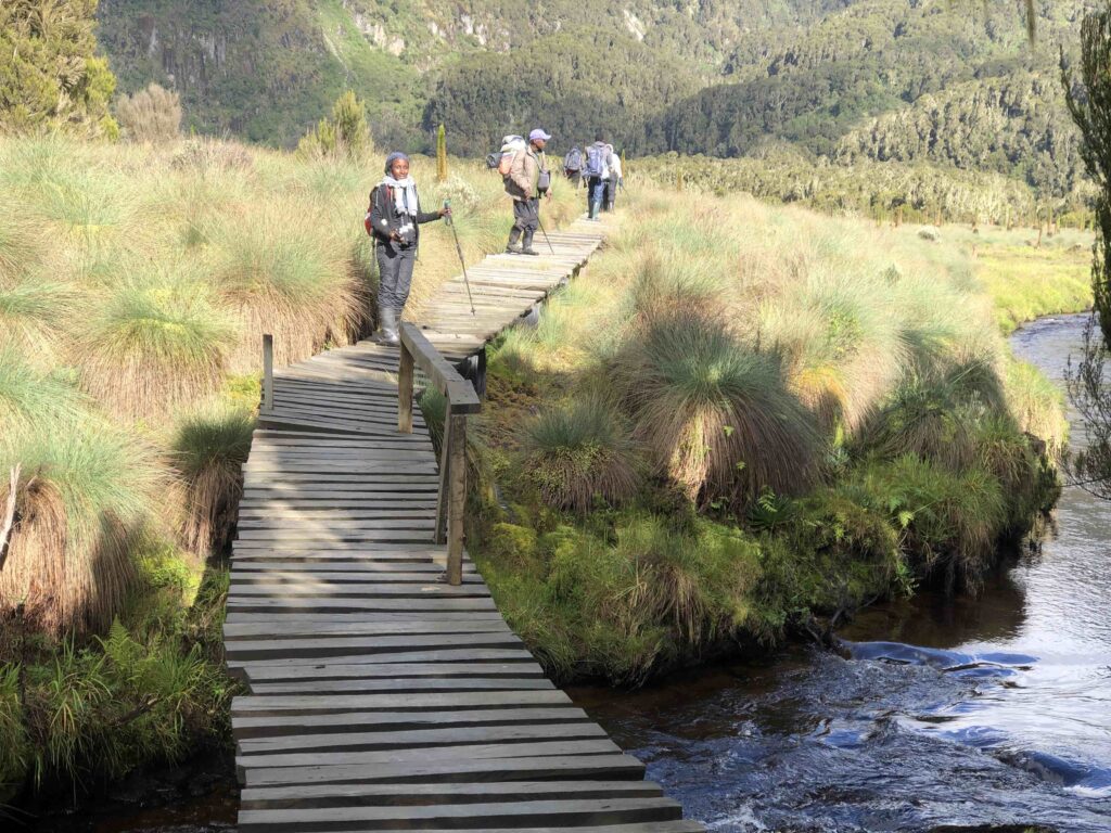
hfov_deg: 33.8
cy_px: 416
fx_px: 1829
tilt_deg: -7.1
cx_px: 556
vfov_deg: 25.7
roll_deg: +0.5
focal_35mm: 57
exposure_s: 1/227
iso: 20
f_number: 2.8
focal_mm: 6.6
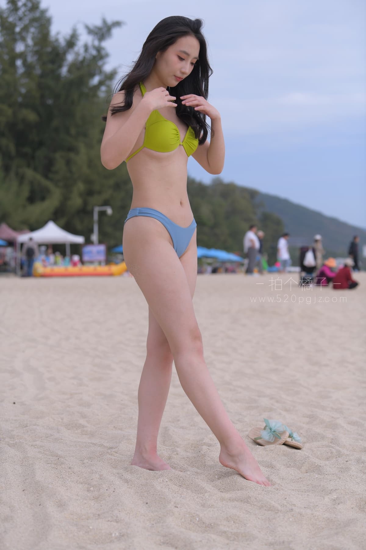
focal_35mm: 70
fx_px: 1067
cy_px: 275
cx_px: 183
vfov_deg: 28.8
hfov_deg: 19.5
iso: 80
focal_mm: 70
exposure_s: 1/1000
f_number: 4
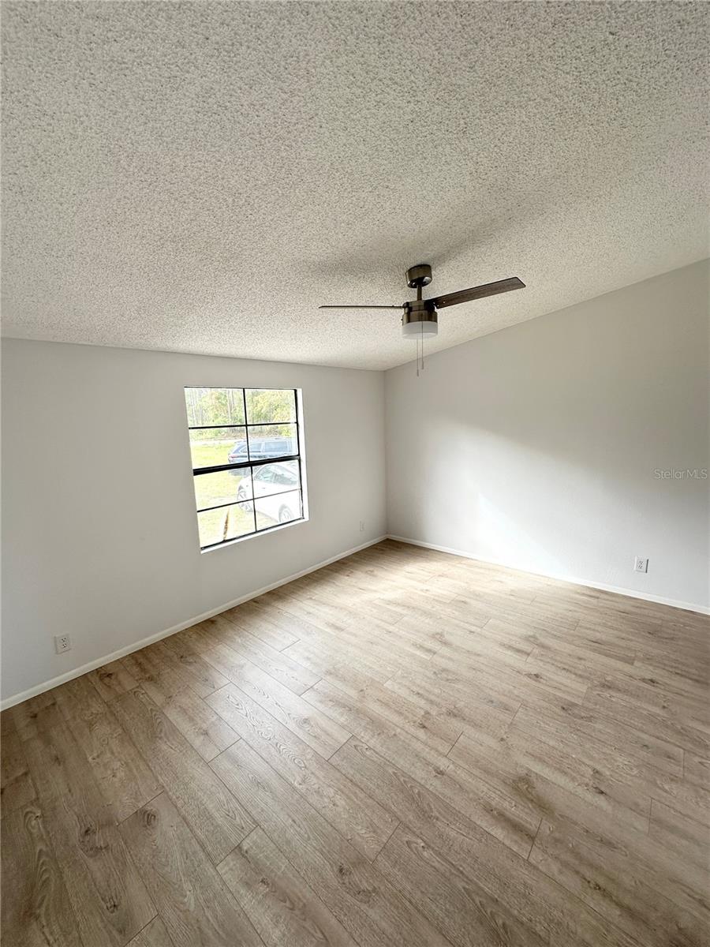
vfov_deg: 102.1
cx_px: 355
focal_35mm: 14
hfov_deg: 85.7
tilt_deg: -9.1
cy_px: 474
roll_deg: +1.4
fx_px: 383
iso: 40
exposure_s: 1/133
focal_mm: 2.22
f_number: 2.2
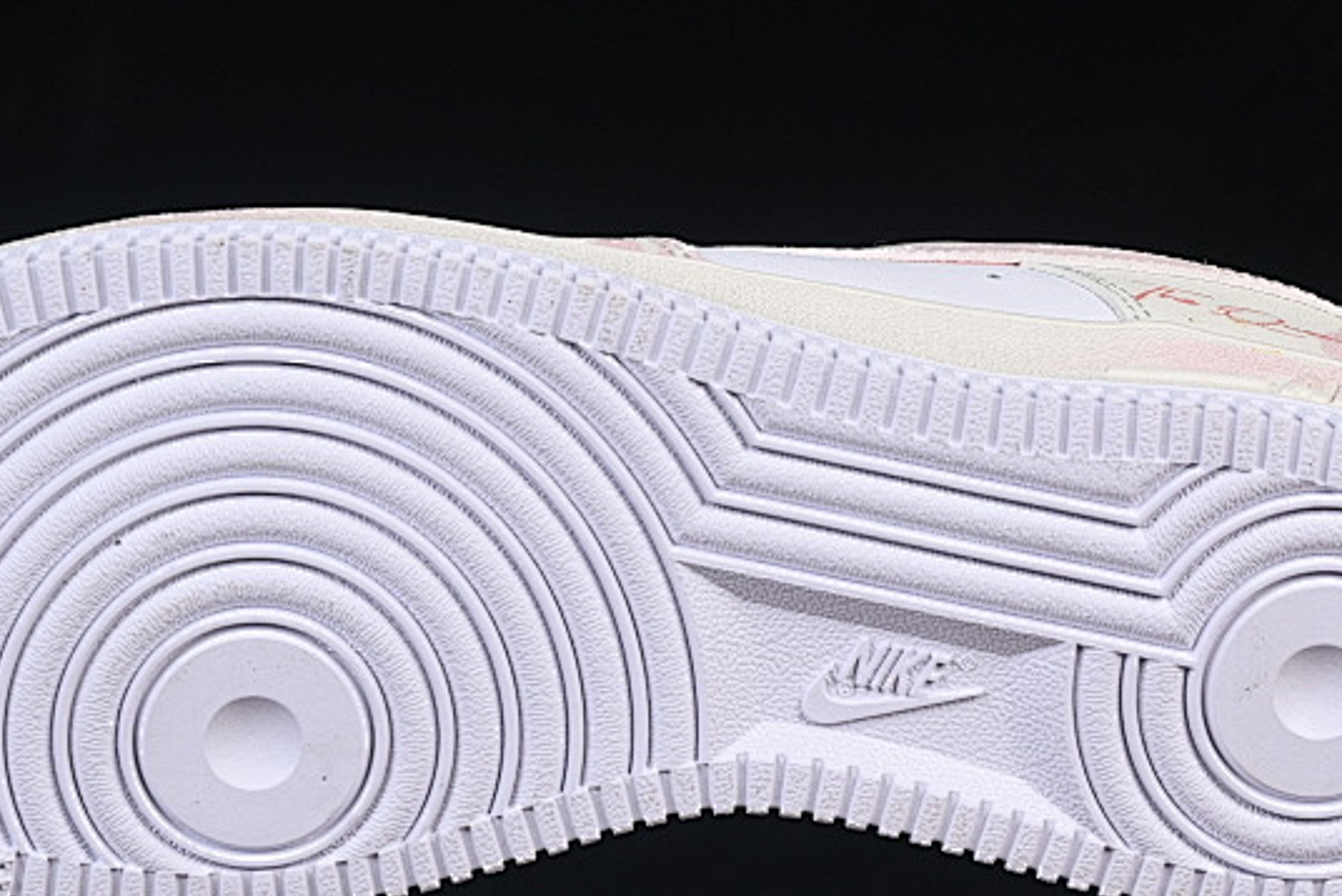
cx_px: 601
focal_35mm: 151
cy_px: 363
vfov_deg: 9.1
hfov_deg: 13.6
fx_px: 5632
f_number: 8
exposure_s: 1/80
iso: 160
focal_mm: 50
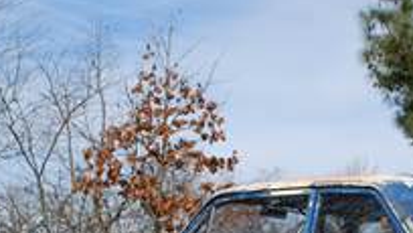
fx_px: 986
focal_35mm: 90
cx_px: 362
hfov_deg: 23.1
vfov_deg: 13.1
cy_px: 292
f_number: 7.1
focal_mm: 26
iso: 100
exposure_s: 1/200
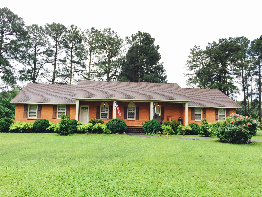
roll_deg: -2.4
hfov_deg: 61.7
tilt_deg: +6.0
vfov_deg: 48.2
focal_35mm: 29
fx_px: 219
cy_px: 98
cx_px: 131
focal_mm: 4.15
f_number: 2.2
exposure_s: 1/249
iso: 32
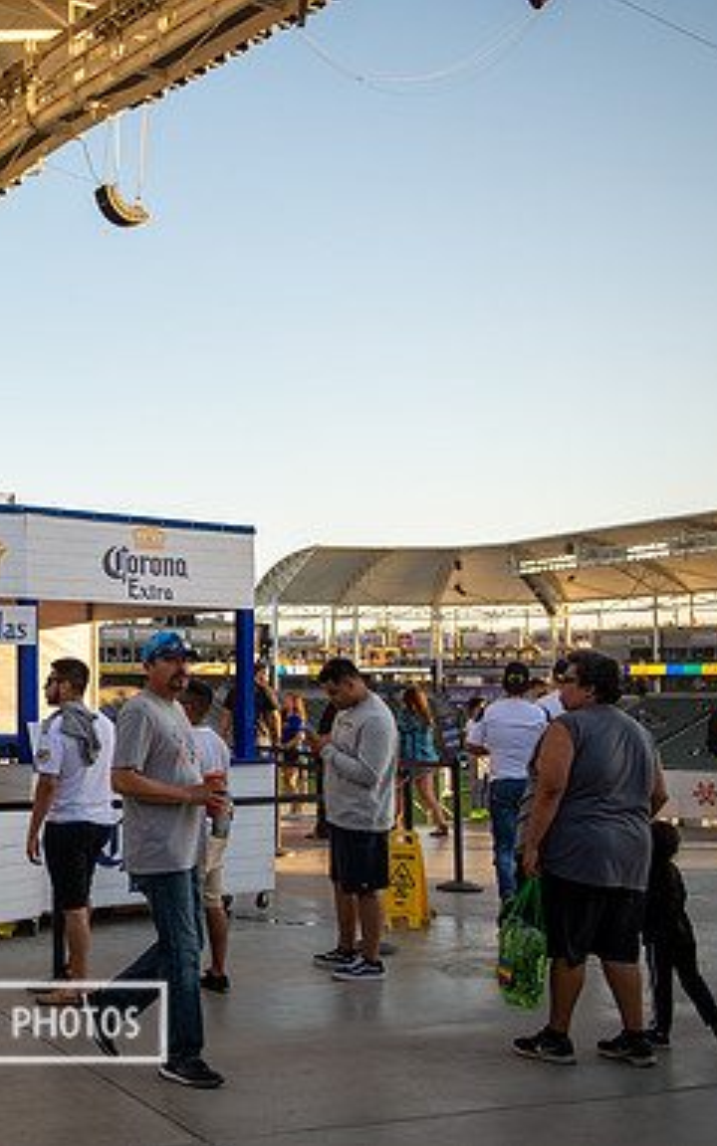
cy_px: 574
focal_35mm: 46
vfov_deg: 43.5
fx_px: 1438
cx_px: -45
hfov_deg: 26.1
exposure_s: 1/640
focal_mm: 29
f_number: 2.8
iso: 125
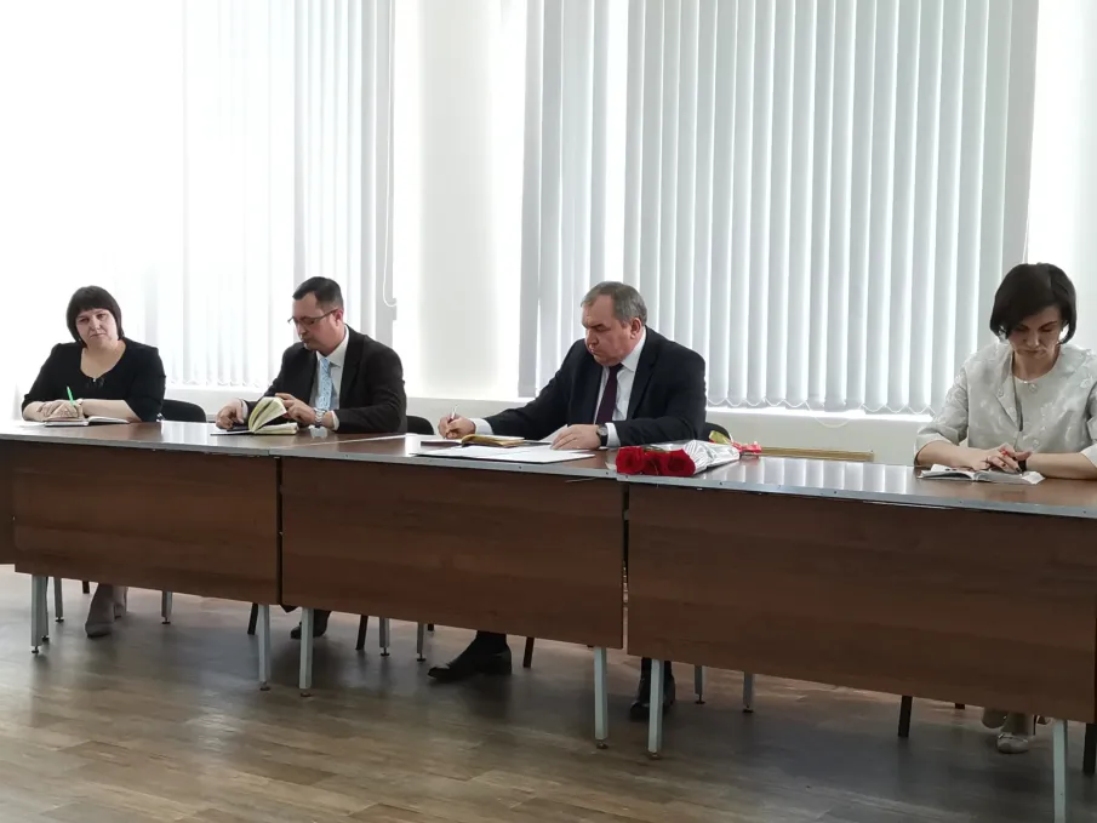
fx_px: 1521
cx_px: 548
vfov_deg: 30.3
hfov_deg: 39.7
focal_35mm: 48
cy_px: 412
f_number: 1.8
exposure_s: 1/50
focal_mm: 4.75
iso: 250
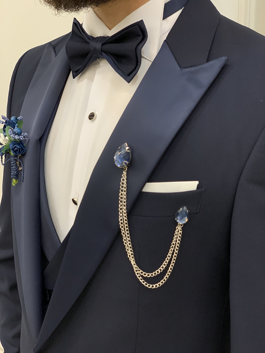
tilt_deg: -17.5
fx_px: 531
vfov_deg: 36.8
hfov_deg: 28.0
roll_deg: +0.3
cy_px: 176
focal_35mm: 52
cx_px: 132
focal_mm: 6
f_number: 2.4
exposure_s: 1/122
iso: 80
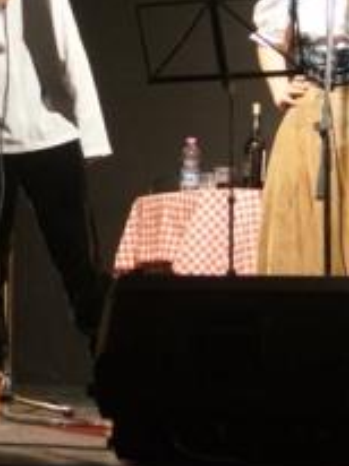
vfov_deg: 14.0
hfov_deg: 10.4
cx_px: -7
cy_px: 147
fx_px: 1900
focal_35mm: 141
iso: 1600
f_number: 5
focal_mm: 45
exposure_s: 1/80
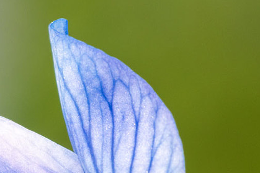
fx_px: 4136
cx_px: -46
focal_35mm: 573
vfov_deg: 2.4
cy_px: 176
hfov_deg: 3.6
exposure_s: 1/160
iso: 200
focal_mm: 150
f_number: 16
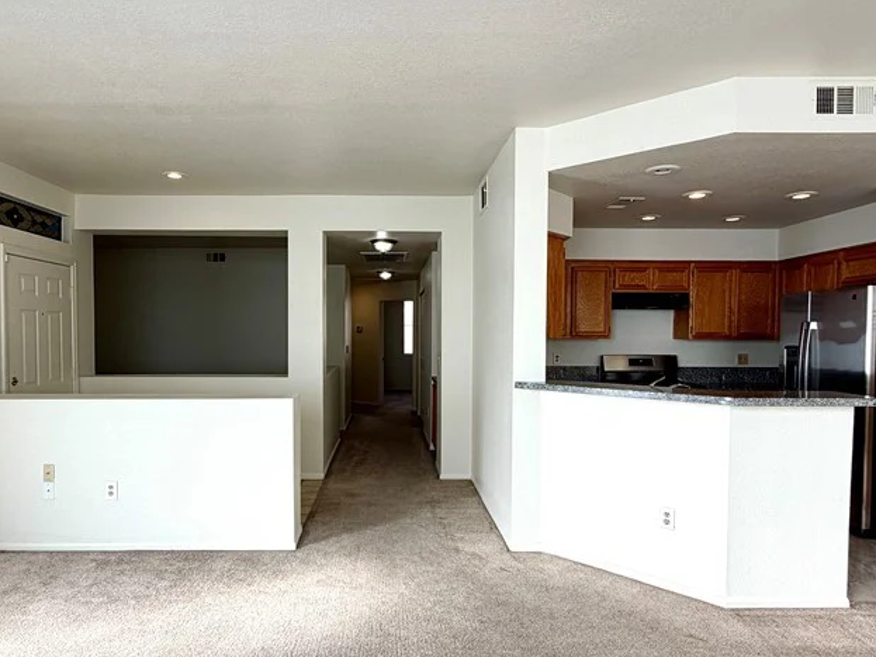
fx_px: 582
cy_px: 349
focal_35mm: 23
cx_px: 395
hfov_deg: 73.7
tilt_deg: -1.6
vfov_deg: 58.8
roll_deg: +0.5
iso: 40
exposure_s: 1/188
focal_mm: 2.22
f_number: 2.2
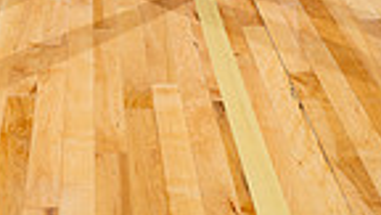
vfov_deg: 10.2
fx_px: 990
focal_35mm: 98
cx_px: 130
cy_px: -353
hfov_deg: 21.7
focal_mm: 30
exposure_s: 1/250
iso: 200
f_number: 5.6
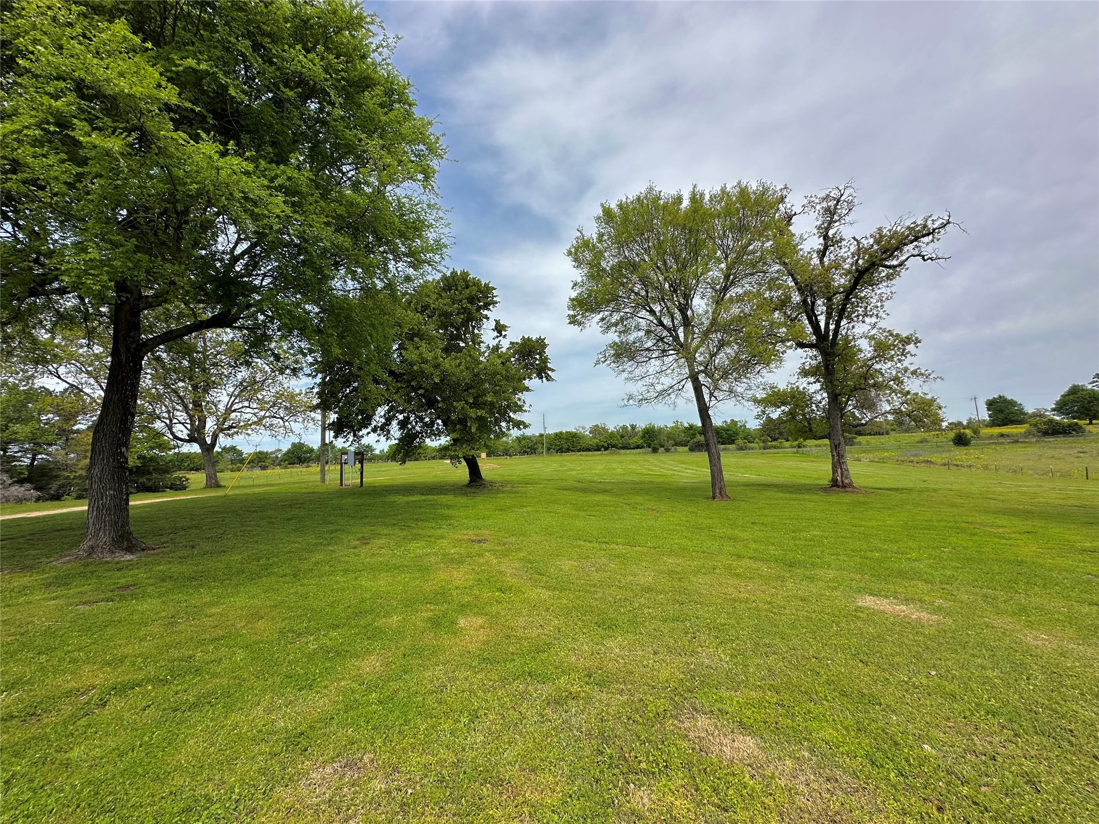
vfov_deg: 85.7
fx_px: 444
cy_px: 412
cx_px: 550
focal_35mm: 14
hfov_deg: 102.1
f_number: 2.2
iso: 50
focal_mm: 2.22
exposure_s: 1/1825
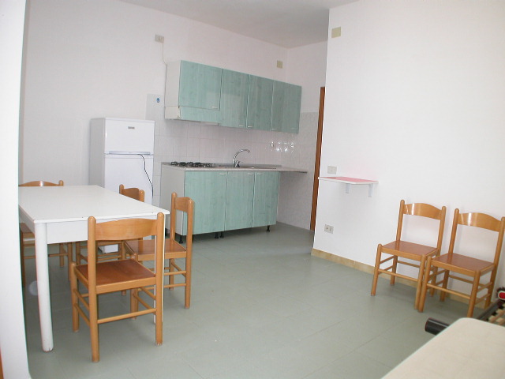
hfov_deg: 49.0
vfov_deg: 37.7
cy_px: 190
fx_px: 554
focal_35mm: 38
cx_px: 252
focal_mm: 7.85
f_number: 3
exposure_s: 1/50.5
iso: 100
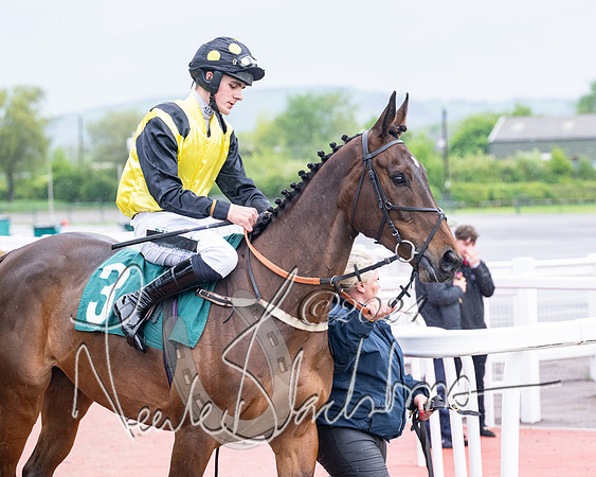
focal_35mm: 175
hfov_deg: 11.1
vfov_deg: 8.9
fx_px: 3077
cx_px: 393
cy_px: 218
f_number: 5
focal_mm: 140
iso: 1000
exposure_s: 1/500
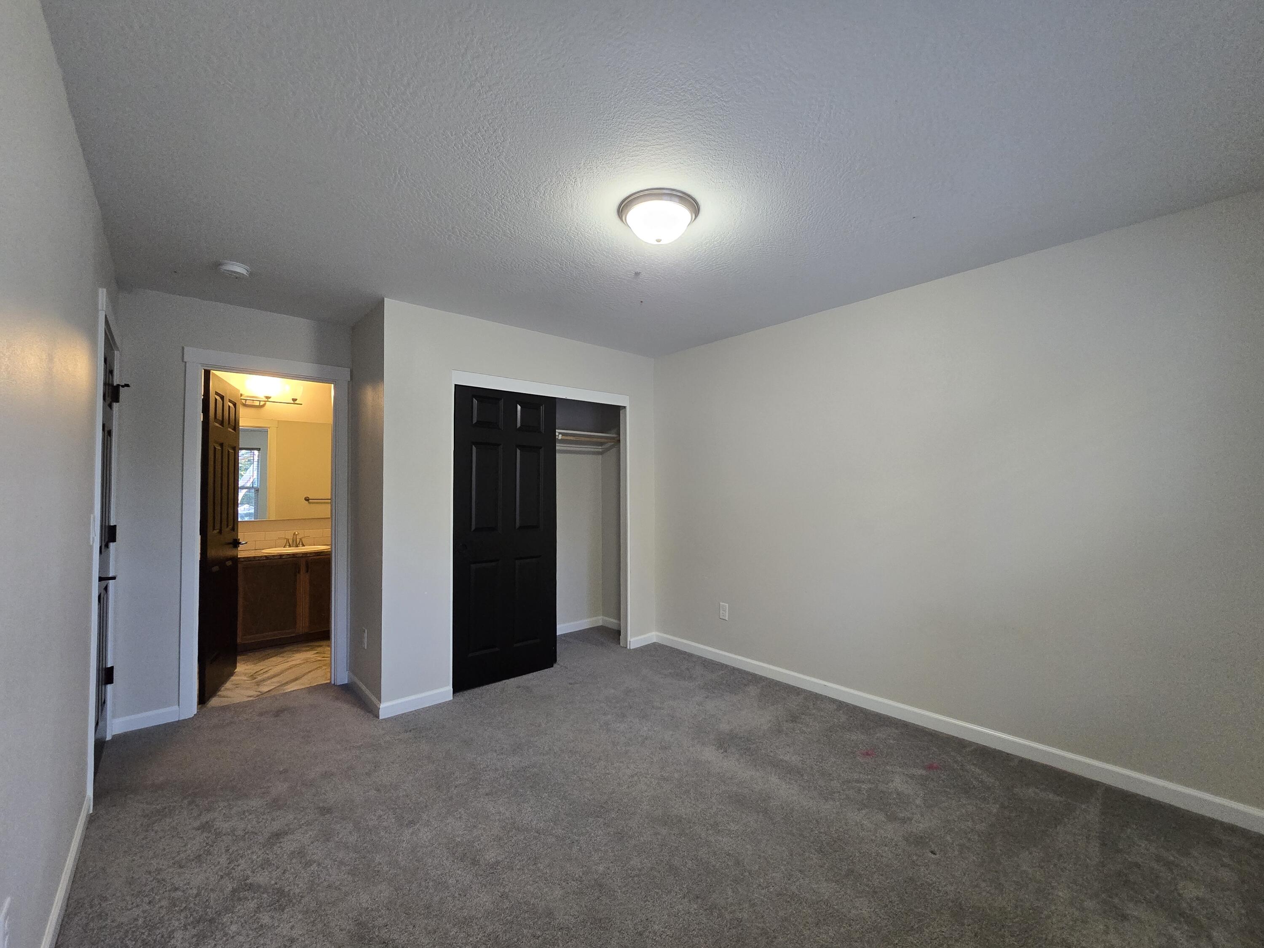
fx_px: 475
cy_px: 474
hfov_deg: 106.2
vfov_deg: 89.9
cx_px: 632
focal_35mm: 13
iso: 640
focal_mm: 2.2
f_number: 2.2
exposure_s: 1/60
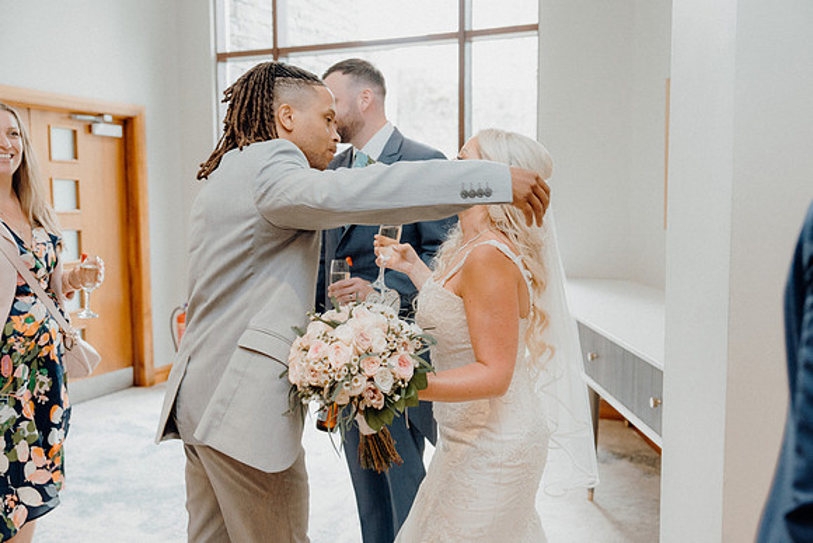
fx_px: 791
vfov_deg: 37.9
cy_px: 272
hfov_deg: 54.4
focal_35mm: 35
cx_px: 406
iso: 2500
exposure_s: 1/200
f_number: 3.5
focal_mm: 35
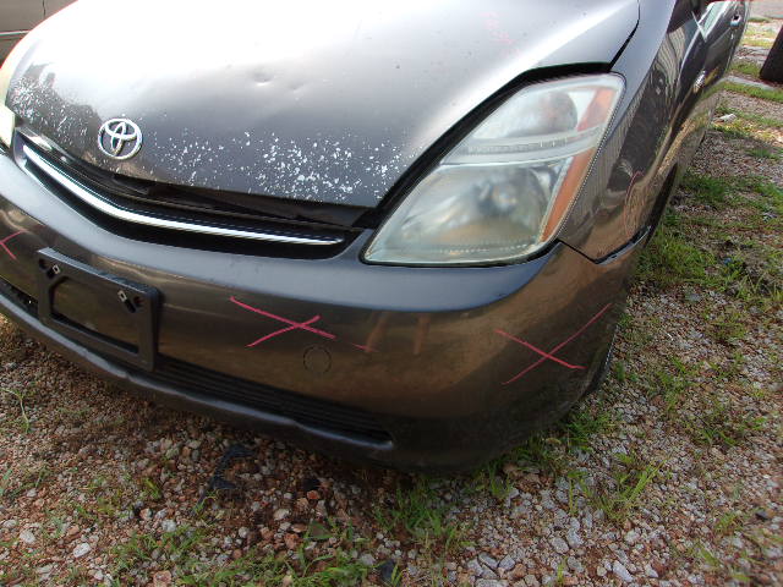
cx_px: 392
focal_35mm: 27
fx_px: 611
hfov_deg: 65.3
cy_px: 294
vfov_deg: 51.4
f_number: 3
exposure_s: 1/320
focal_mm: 4.9
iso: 80
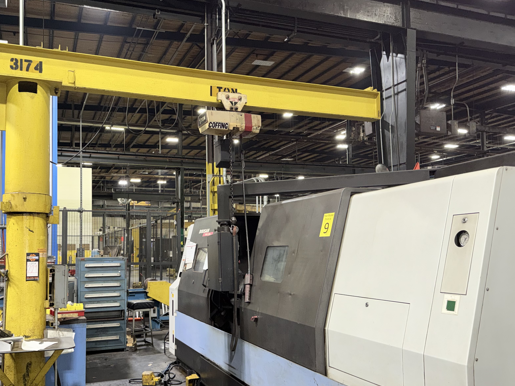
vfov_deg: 45.3
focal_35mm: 31
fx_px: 461
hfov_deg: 57.8
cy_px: 222
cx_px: 199
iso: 80
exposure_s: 1/15
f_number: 1.78
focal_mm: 6.76
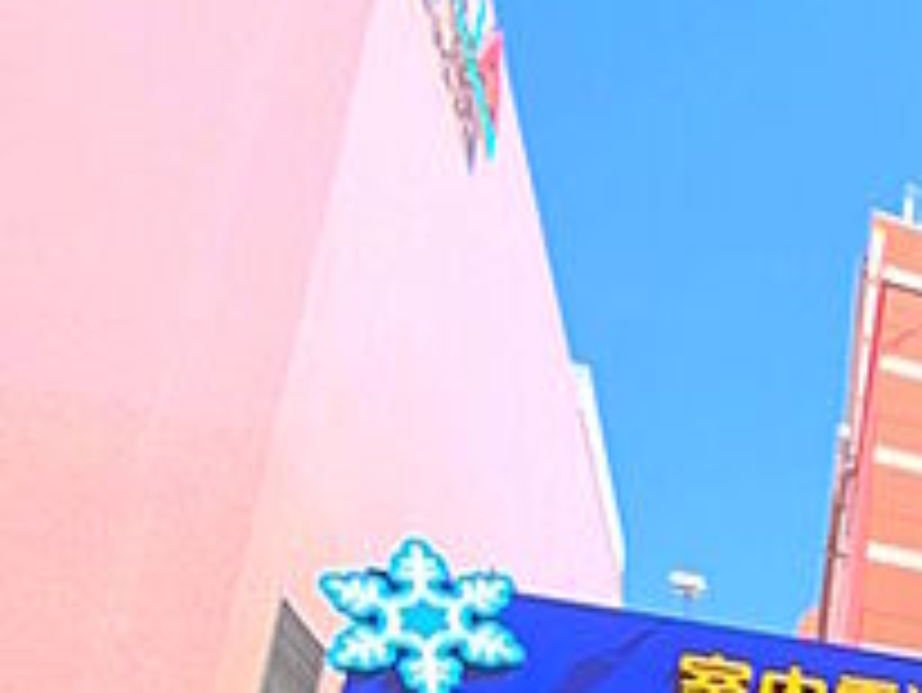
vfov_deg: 28.7
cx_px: 1277
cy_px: 900
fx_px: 1093
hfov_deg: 31.4
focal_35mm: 41
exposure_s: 1/1751
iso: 48
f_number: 2.2
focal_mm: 1.83
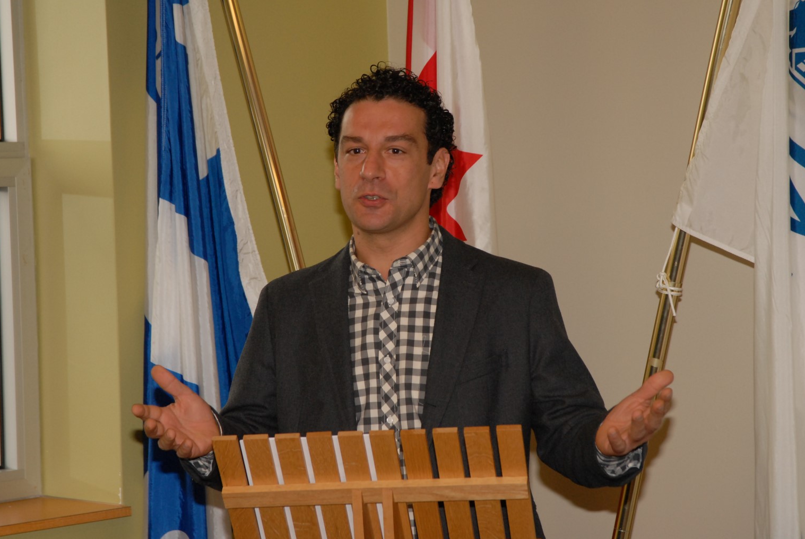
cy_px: 260
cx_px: 397
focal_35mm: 136
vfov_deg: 10.2
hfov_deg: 15.1
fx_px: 3035
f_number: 6.3
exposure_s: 1/200
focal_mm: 85
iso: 500
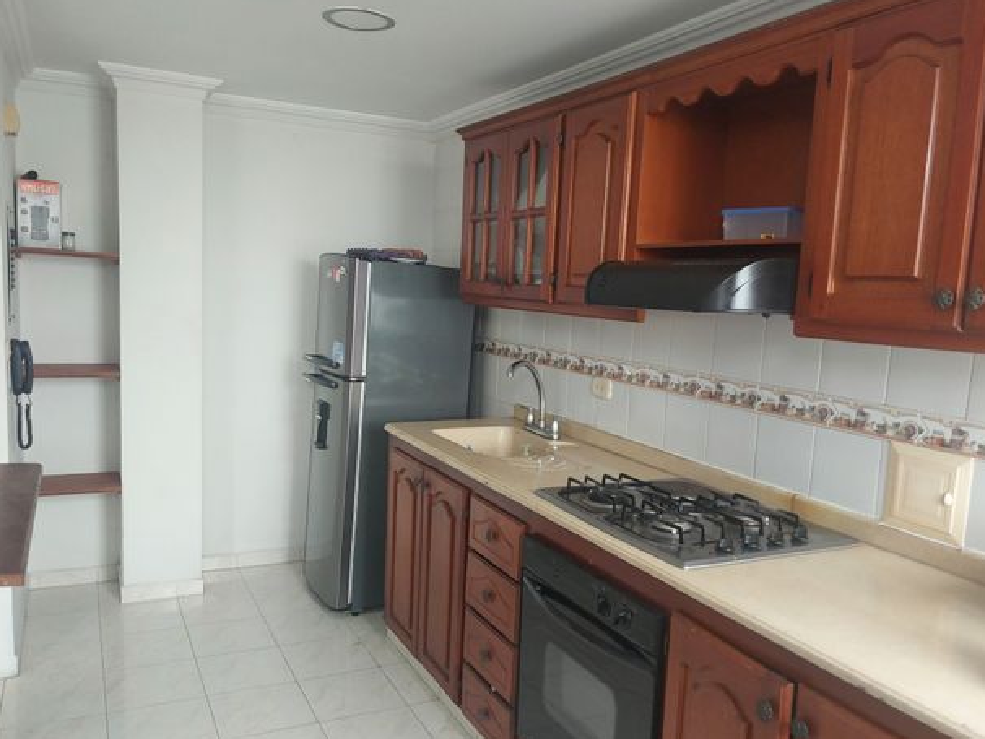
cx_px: 497
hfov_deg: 55.3
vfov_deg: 42.9
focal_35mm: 33
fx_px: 939
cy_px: 398
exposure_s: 1/120
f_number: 1.8
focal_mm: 4.6
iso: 125
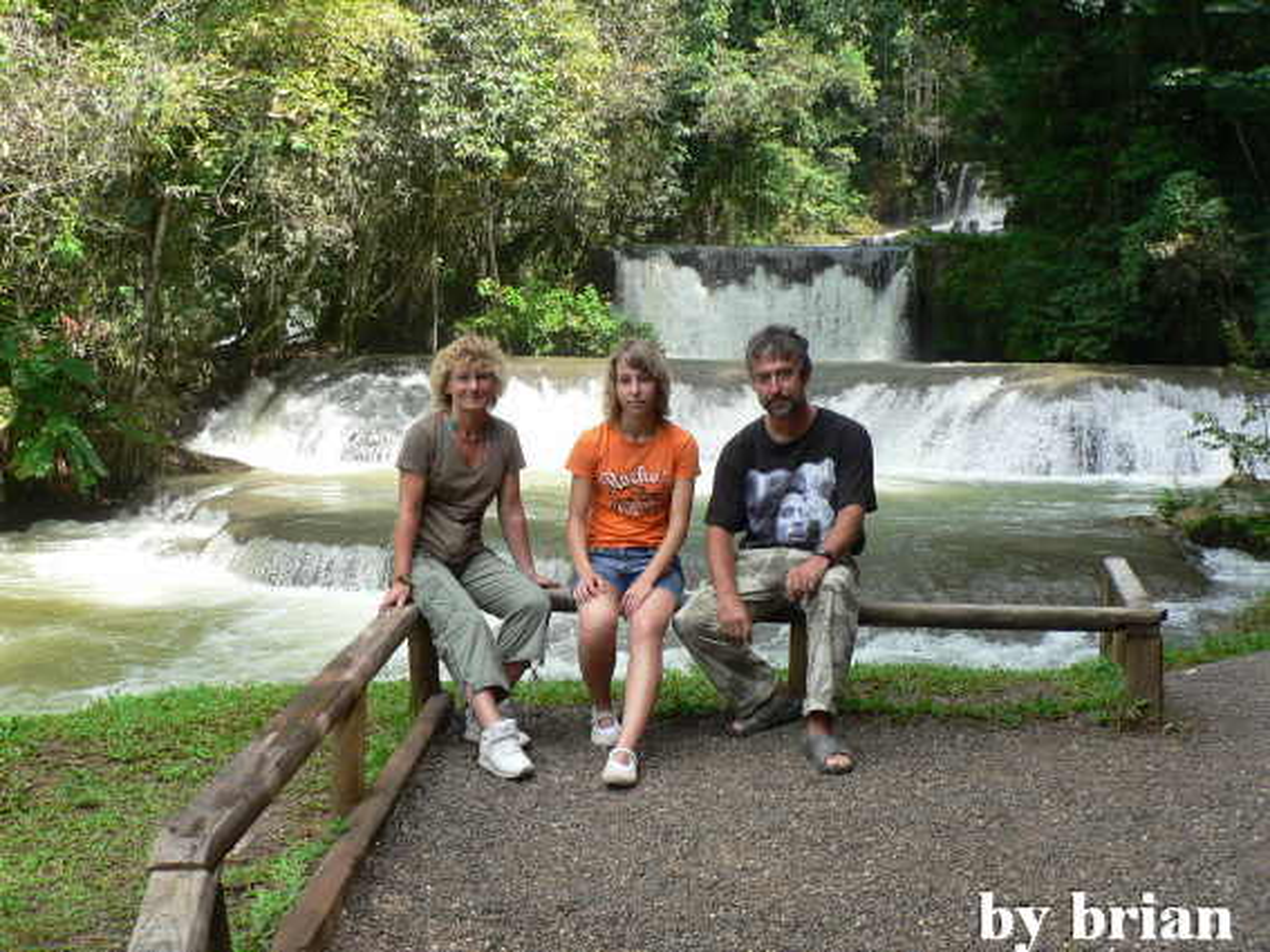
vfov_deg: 40.7
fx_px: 1284
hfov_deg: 52.6
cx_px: 635
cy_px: 476
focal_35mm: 35
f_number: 4
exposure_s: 1/100
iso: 64
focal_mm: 6
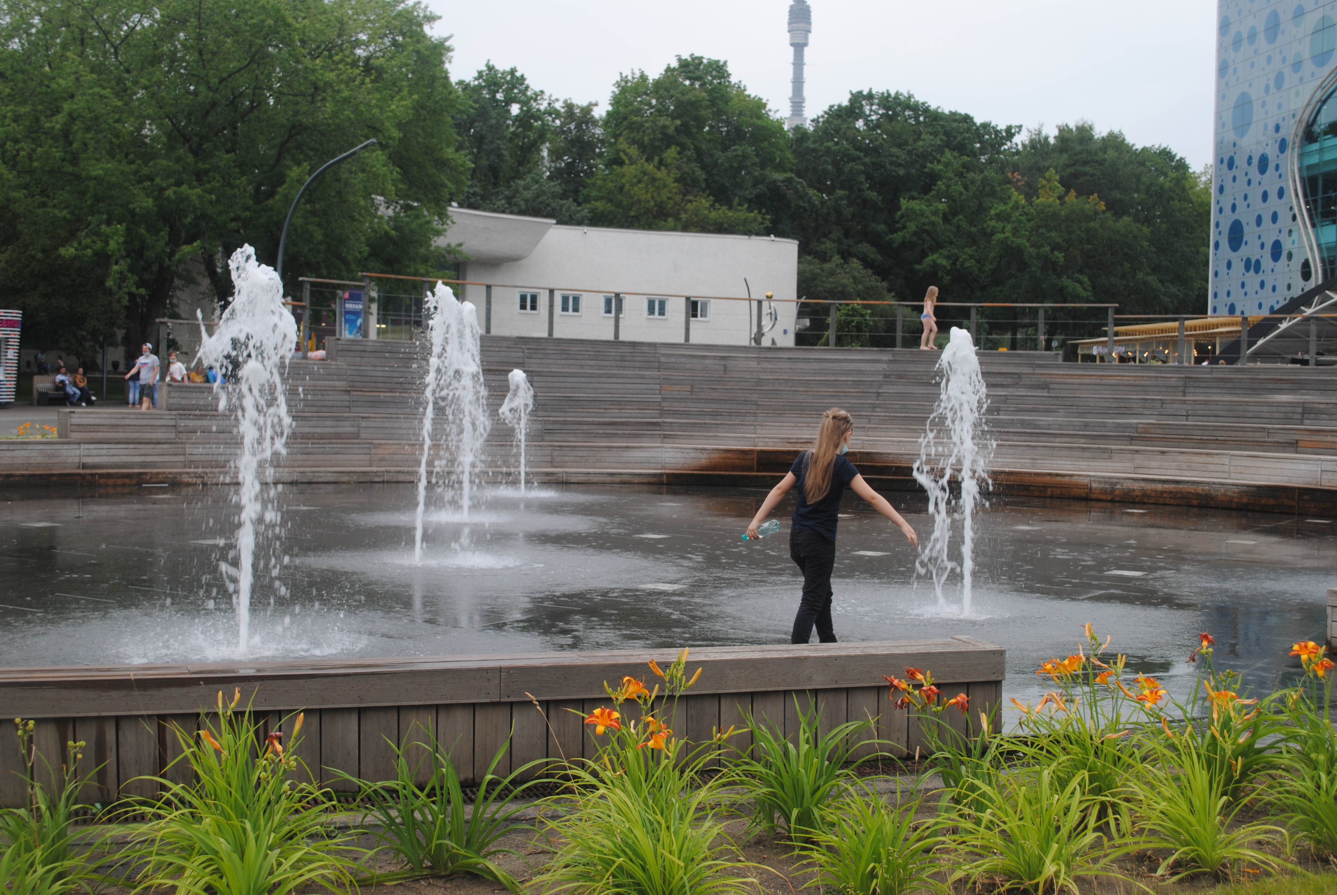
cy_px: 448
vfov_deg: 30.9
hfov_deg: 44.9
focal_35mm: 44
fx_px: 1617
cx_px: 668
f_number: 5.6
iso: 100
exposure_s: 1/125
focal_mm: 29
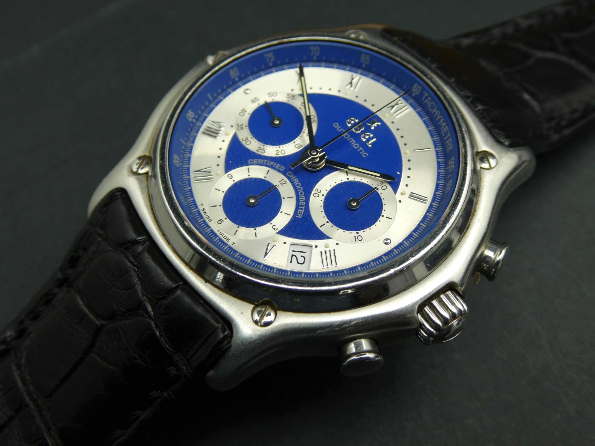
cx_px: 298
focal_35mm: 50
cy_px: 223
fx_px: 859
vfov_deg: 29.1
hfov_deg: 38.2
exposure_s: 1/80
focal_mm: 9
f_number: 4.1
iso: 125
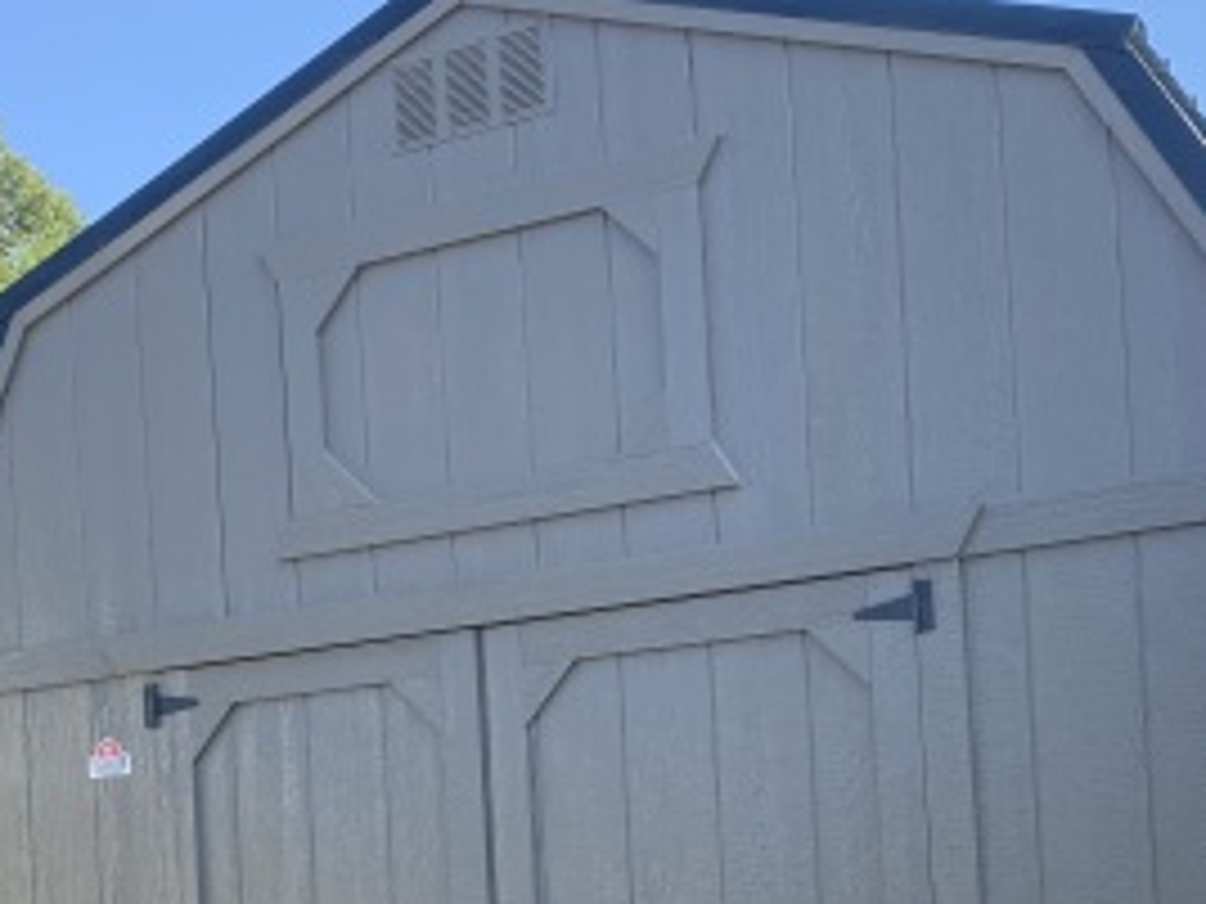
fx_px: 2160
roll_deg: +1.2
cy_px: 886
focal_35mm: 62
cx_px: 554
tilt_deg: +3.4
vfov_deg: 22.8
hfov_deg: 31.2
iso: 32
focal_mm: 4.25
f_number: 1.8
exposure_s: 1/1082
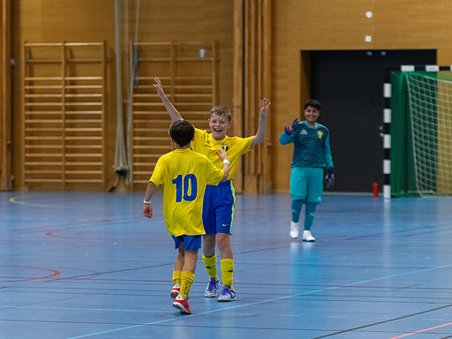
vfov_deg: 7.1
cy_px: 170
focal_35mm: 208
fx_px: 2716
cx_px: 198
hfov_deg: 9.5
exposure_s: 1/500
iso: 2200
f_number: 2.8
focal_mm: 122
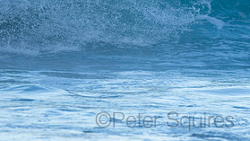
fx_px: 10846
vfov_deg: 0.7
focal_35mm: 1636
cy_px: -29
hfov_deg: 1.3
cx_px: 165
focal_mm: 500
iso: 320
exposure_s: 1/800
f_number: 5.6
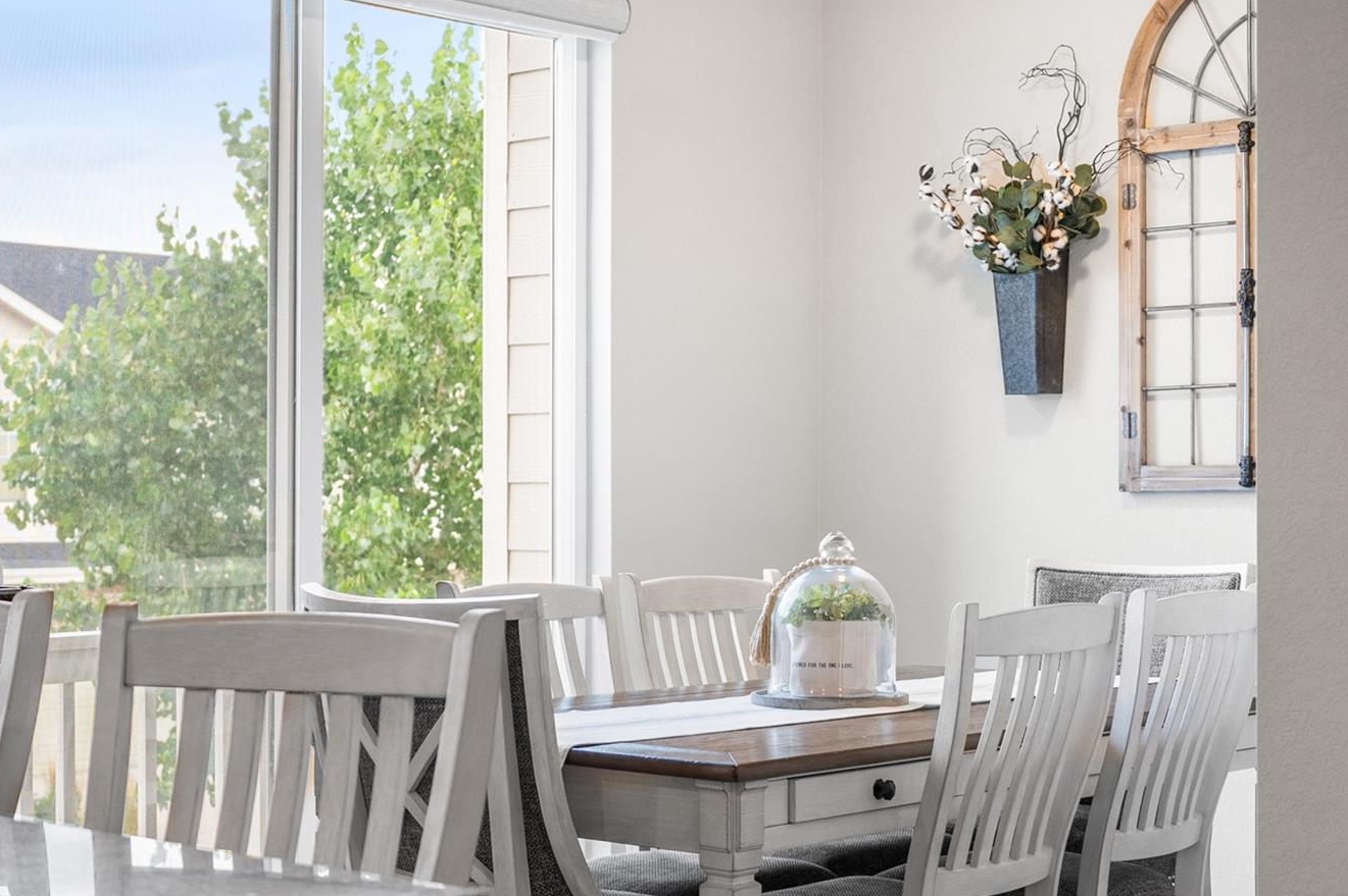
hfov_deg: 31.9
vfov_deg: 21.5
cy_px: 512
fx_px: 2357
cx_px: 732
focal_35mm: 63
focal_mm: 35
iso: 160
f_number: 4
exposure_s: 1/30
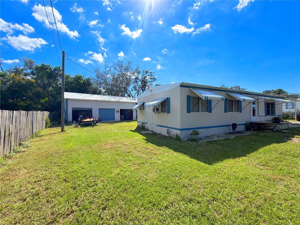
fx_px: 121
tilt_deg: -0.2
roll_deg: +0.2
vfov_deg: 85.7
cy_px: 112
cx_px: 150
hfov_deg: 102.1
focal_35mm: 14
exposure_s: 1/1068
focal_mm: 2.22
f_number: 2.2
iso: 20
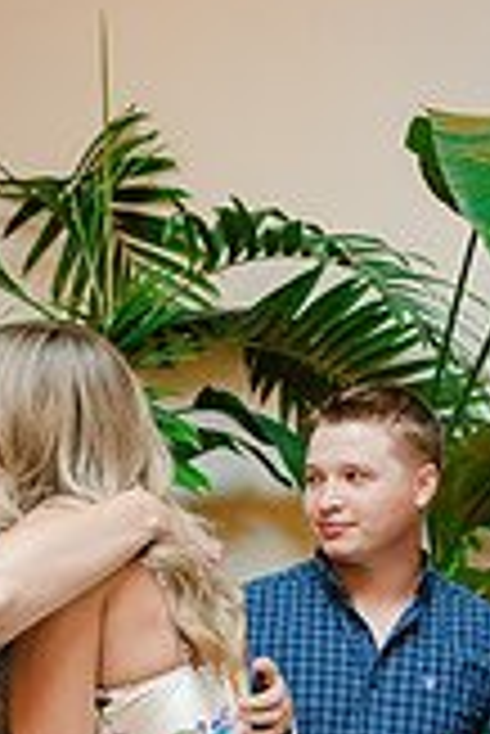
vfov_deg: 20.5
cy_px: 734
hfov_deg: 14.0
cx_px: -31
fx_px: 1956
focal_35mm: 96
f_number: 2.8
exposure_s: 1/250
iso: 1000
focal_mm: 34.8
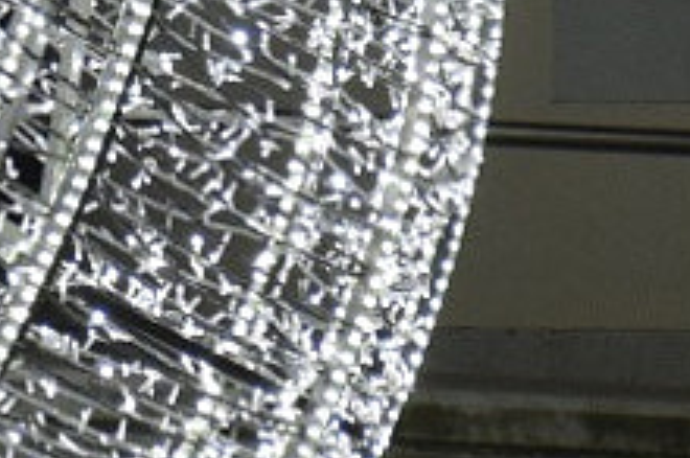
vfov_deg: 1.6
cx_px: -875
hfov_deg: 2.4
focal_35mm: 874
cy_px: -535
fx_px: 16727
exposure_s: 1/60
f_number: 5.3
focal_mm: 80
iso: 800
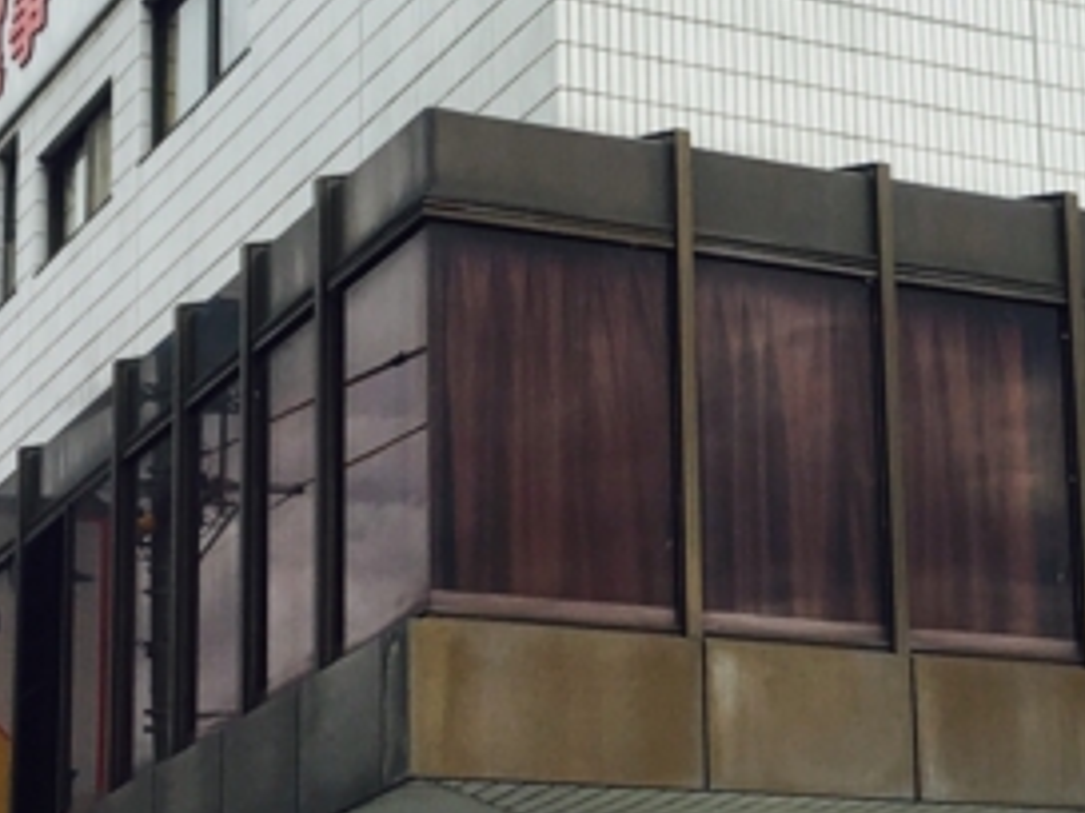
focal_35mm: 109
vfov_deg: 13.6
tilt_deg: +15.2
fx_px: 3416
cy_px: 438
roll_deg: +3.6
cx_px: 1157
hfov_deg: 17.5
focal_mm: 4.15
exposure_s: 1/1923
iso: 25
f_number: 2.2
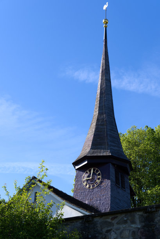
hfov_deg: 21.9
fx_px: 413
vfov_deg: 32.4
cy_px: 120
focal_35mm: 62
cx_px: 80
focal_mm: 62
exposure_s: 1/500
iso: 100
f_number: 5
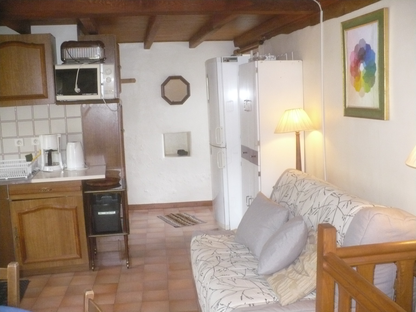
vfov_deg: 38.7
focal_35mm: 37
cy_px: 156
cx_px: 208
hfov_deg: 50.1
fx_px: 445
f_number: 2.8
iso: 400
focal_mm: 6.1
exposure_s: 1/30
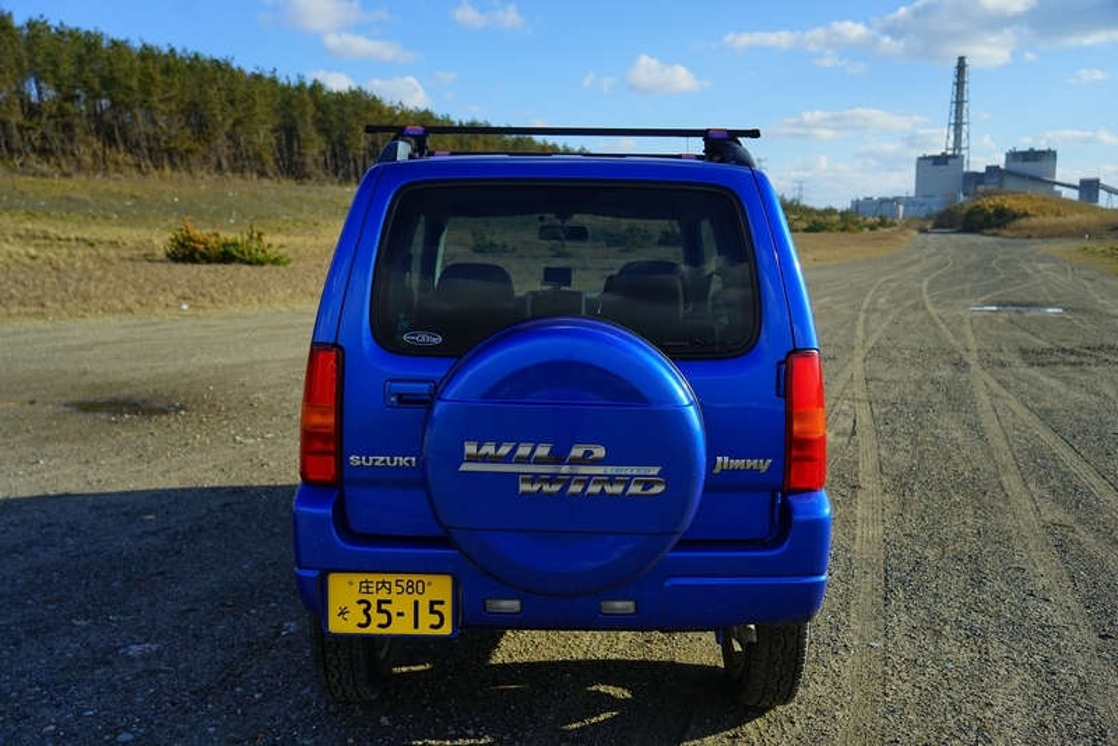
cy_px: 373
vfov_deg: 43.6
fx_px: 932
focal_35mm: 30
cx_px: 559
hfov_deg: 61.9
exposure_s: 1/1000
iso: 100
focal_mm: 30
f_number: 4
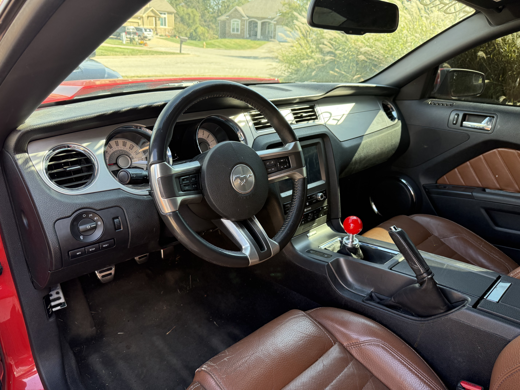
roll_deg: -3.8
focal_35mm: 24
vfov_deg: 56.8
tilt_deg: -23.8
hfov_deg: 71.6
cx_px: 260
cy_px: 195
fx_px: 361
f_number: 1.78
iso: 125
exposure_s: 1/228
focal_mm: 6.76
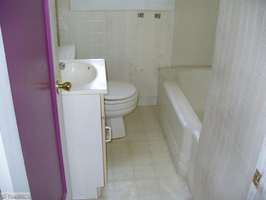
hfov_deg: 50.1
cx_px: 133
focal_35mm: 37
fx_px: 284
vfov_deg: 38.7
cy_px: 100
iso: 100
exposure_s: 1/30
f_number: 2.8
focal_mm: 6.1
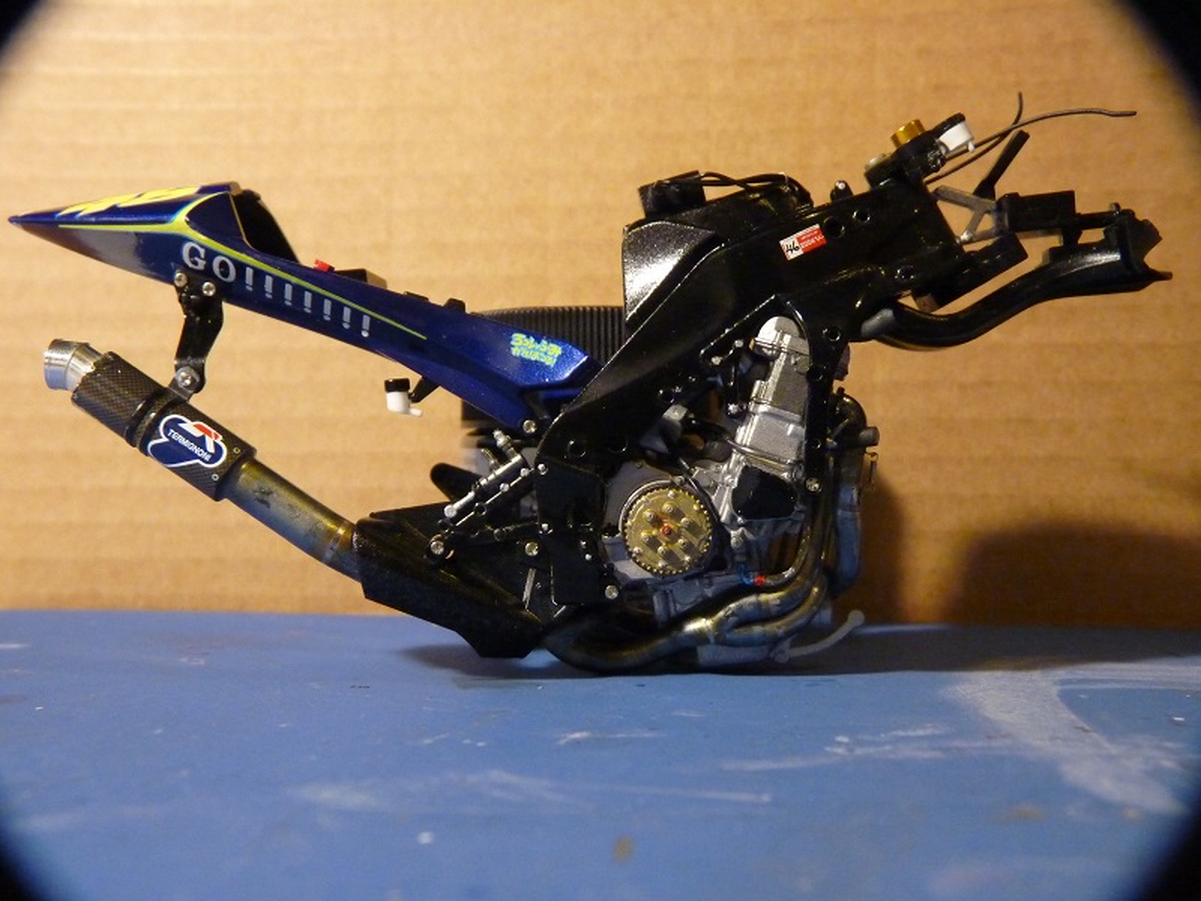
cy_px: 450
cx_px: 600
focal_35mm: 34
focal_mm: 6.1
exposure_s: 1/10
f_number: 3
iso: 800
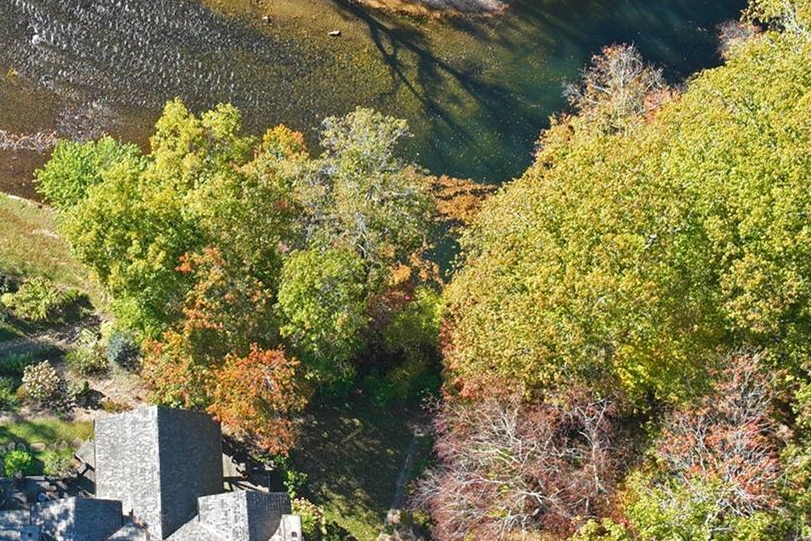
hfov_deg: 31.1
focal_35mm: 63
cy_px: 203
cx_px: 161
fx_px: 1419
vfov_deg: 21.5
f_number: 2.8
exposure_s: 1/400
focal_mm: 12.29
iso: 110
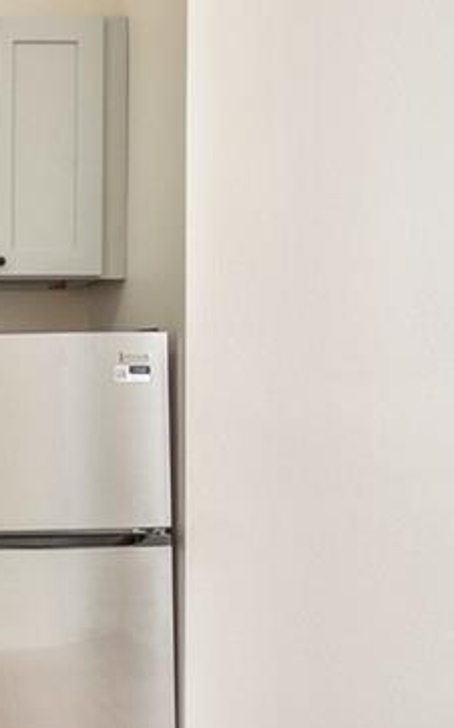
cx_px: -301
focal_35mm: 52
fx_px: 1030
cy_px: 415
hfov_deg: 19.9
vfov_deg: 38.8
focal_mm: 12
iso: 200
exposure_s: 1/20
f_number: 11
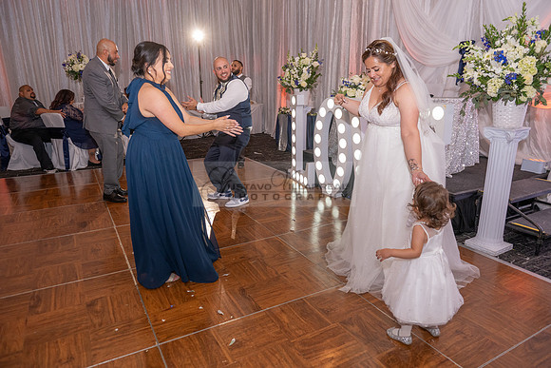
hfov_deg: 73.7
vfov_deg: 53.2
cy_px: 184
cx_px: 276
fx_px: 367
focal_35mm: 24
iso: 1600
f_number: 3.5
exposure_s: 1/160
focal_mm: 24
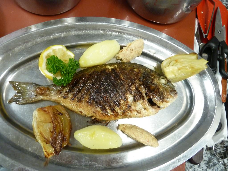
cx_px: 114
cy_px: 86
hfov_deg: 69.4
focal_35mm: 25
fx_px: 165
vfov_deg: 54.9
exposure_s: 1/13
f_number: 3.3
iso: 400
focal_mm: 4.1
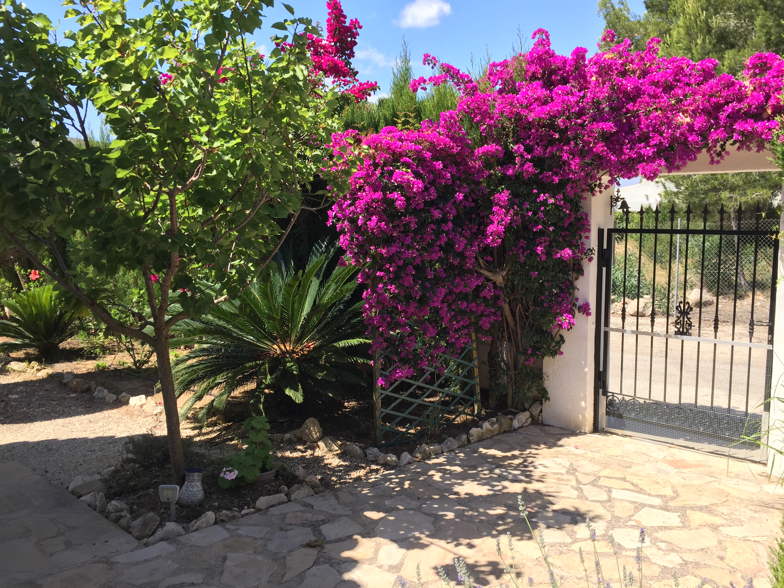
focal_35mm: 29
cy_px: 294
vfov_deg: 48.2
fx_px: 657
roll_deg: +0.3
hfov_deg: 61.7
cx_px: 392
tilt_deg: -6.4
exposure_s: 1/942
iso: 32
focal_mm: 4.15
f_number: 2.2
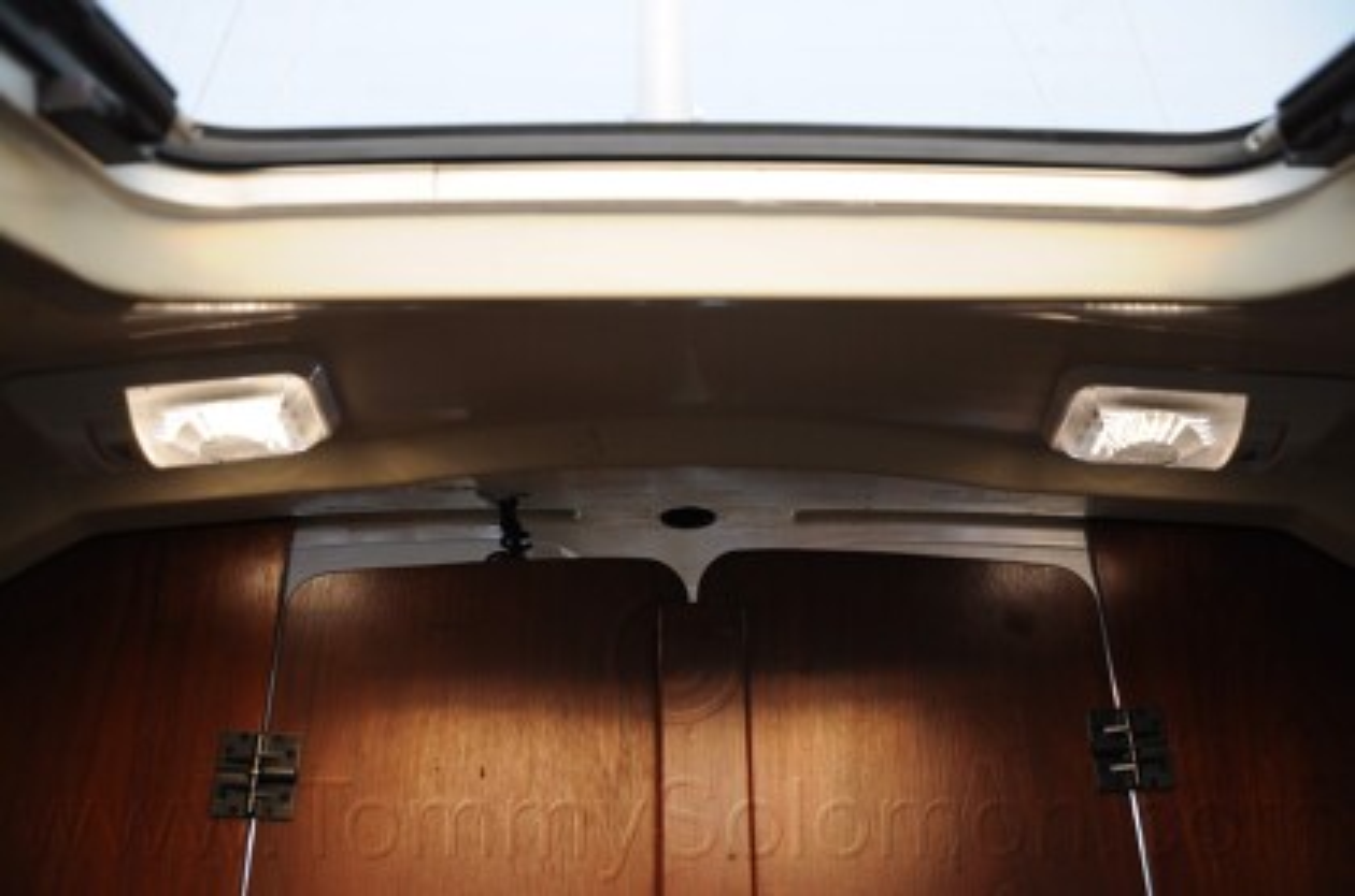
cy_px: 448
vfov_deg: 47.7
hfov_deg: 67.5
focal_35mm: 27
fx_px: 1014
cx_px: 678
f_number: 3.5
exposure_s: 1/15
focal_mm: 18
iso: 400
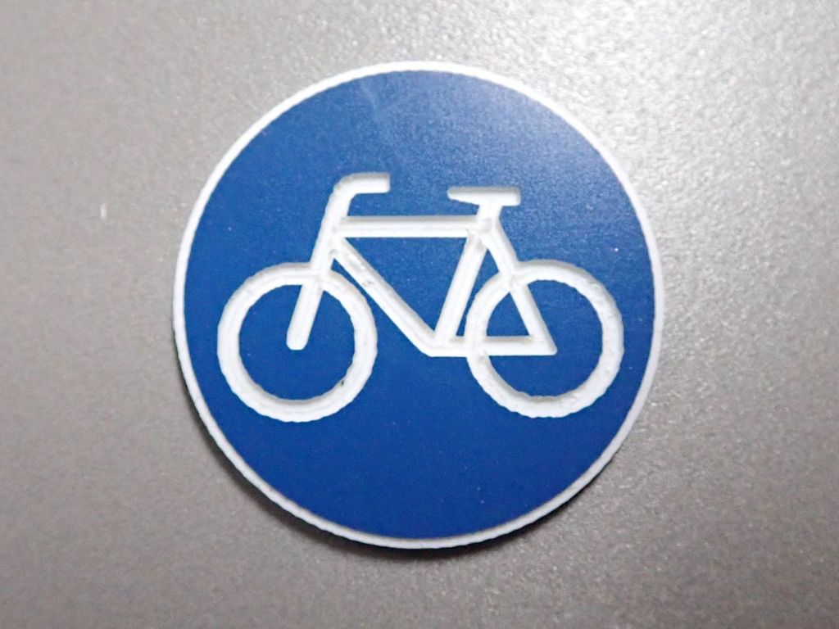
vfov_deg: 46.8
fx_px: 727
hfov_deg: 60.0
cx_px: 420
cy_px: 314
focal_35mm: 30
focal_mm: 5.5
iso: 800
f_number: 2.3
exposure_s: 1/125
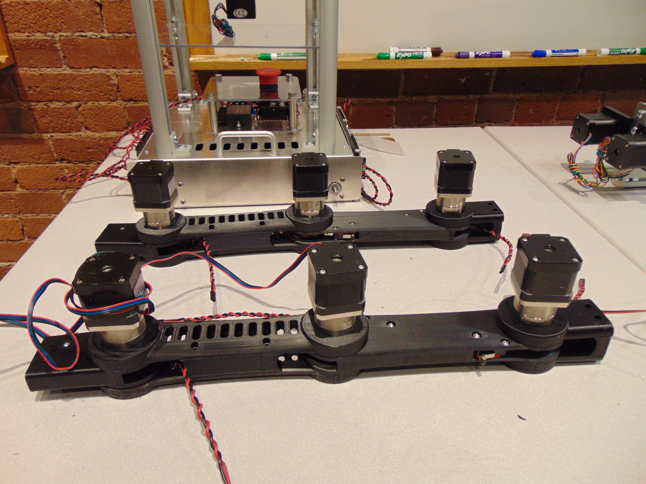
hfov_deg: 69.4
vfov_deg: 54.9
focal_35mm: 25
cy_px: 242
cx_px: 323
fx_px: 467
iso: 250
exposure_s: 1/30
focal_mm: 4.5
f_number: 3
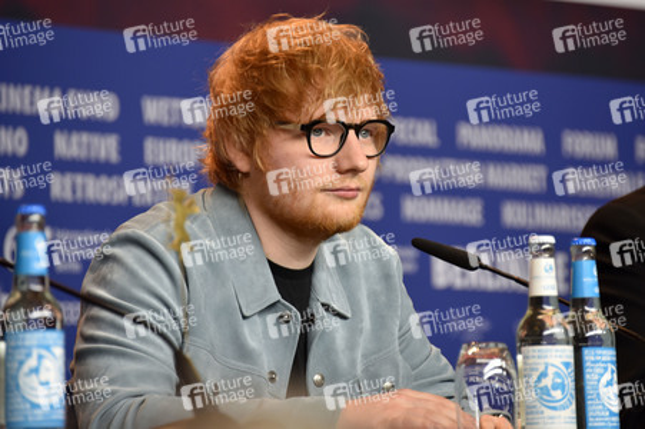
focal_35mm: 300
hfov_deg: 6.9
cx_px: 322
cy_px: 214
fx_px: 5371
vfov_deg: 4.6
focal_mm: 300
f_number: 5.6
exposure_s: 1/160
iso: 1000
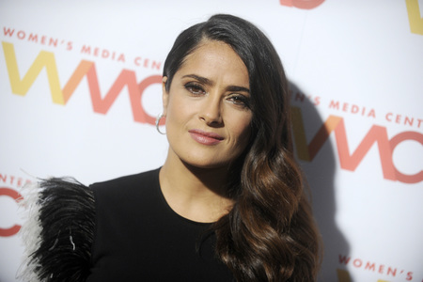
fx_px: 1292
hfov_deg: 18.6
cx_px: 212
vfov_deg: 12.5
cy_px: 141
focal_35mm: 110
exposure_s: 1/640
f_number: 3.5
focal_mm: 110
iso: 1600
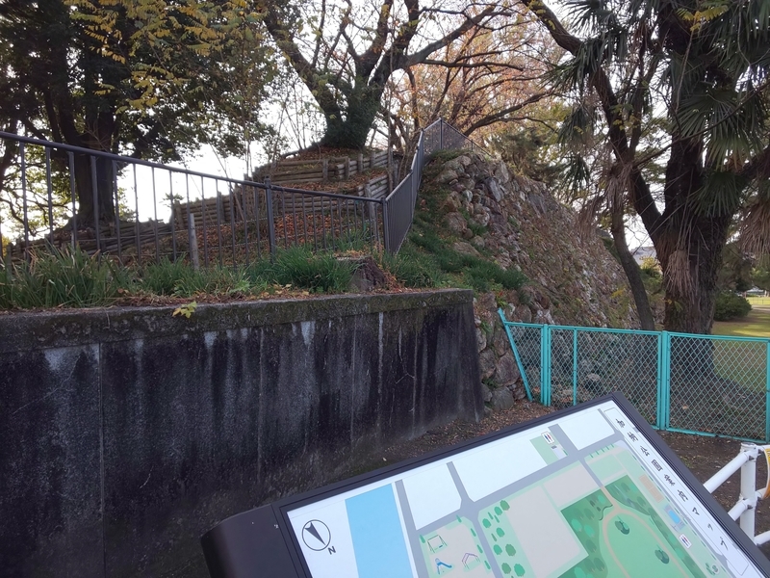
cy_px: 289
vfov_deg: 66.0
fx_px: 445
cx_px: 385
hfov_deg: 81.7
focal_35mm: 20
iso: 28
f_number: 1.94
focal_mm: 3.45
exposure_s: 1/222
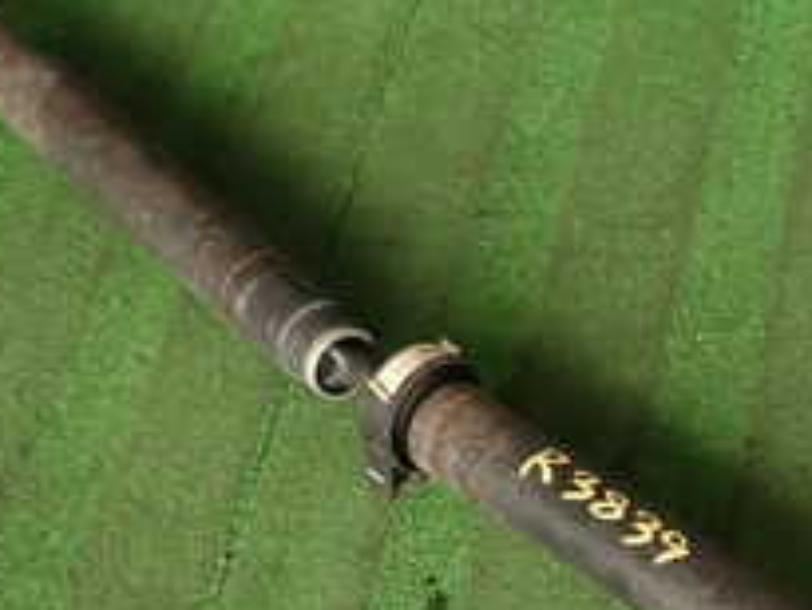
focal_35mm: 73
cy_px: 757
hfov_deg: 24.5
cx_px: 939
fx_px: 1713
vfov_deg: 18.9
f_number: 2
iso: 125
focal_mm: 4.5
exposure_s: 1/60
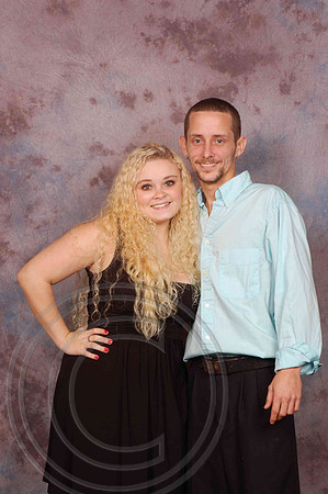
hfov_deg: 19.7
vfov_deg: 29.3
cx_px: 164
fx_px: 945
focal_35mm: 69
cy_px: 247
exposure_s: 1/125
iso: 200
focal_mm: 46
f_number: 10
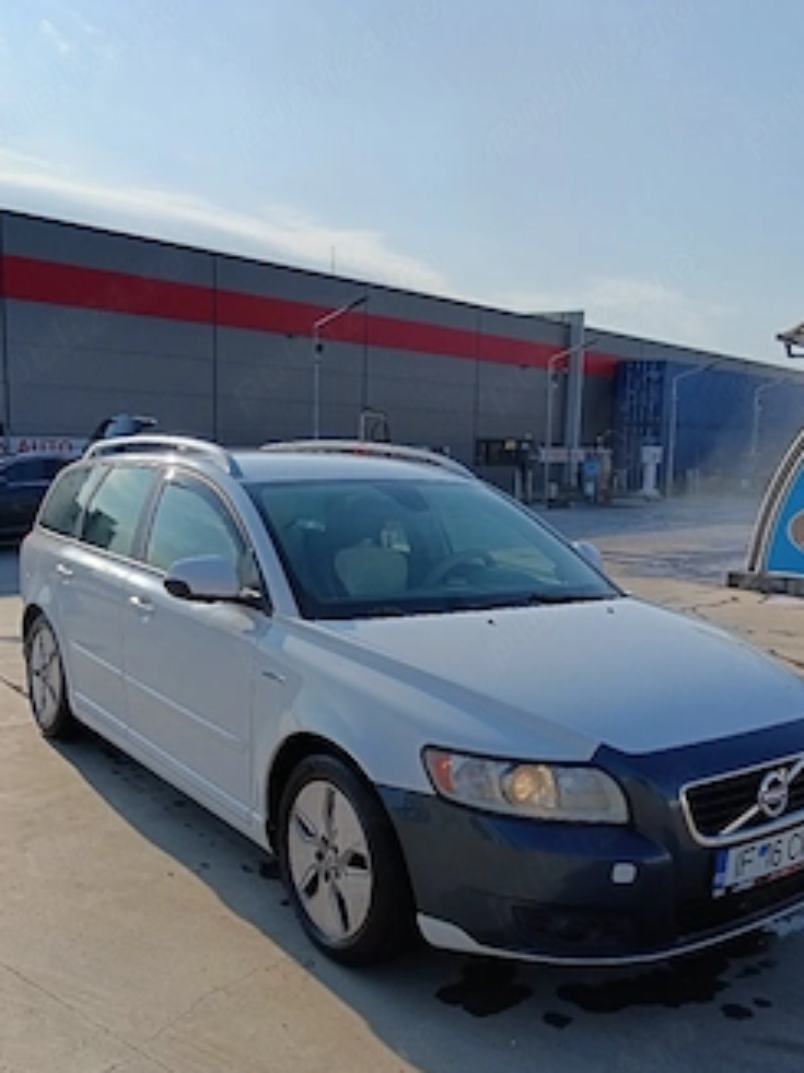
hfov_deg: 42.9
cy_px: 623
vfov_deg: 55.1
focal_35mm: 33
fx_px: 1023
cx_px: 400
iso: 106
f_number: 1.9
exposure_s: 1/1429
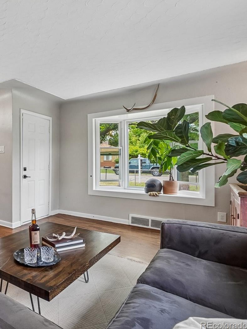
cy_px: 165
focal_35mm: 22
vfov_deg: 76.4
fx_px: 209
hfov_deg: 49.7
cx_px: 0
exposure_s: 1/30
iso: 400
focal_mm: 10
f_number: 8
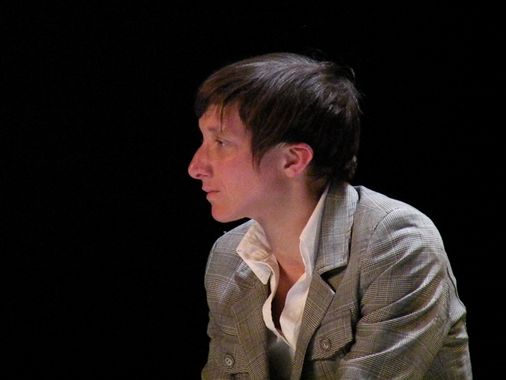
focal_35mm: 412
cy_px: 190
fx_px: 6022
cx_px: 253
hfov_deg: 4.8
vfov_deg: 3.6
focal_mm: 72.9
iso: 3200
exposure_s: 1/257
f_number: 5.6
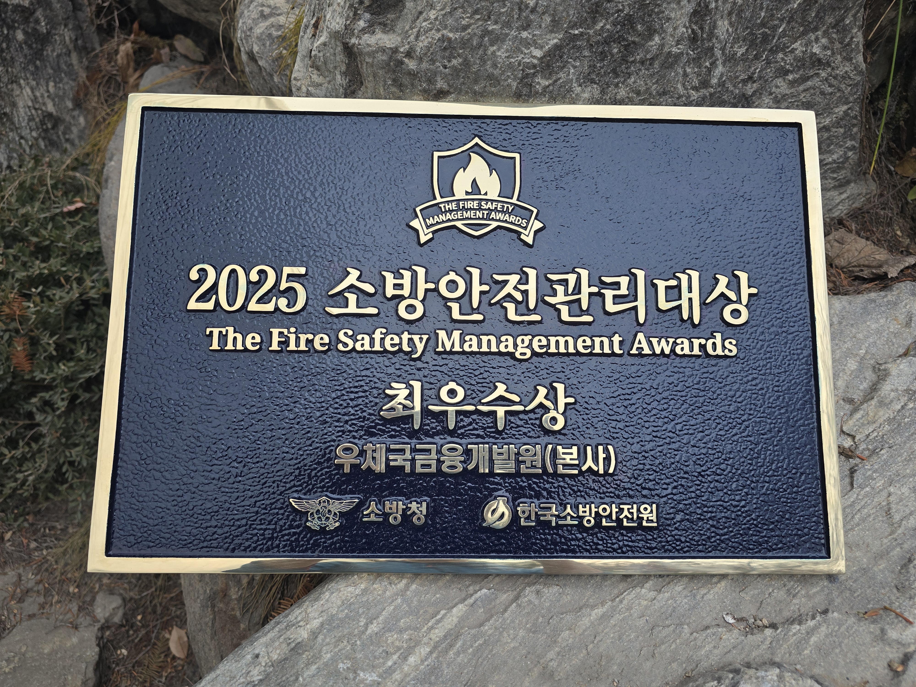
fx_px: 609
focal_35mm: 23
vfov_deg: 58.9
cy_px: 344
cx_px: 458
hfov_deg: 73.9
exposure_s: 1/120
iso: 100
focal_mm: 6.3
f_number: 1.7
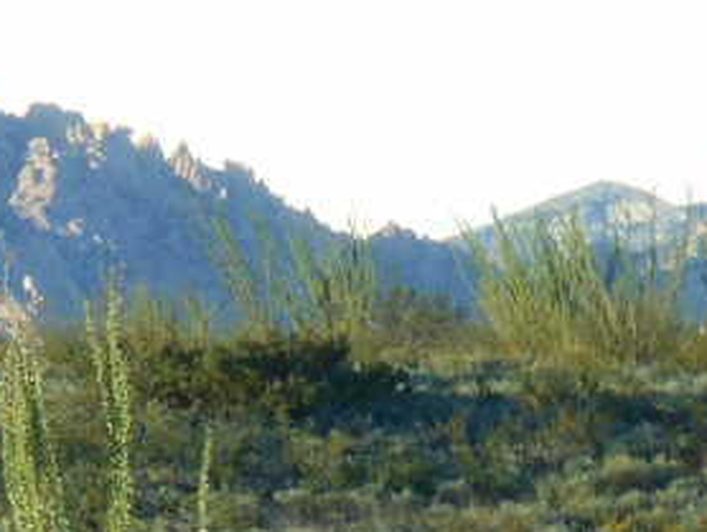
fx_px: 15290
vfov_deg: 2.0
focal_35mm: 748
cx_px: 819
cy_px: 1502
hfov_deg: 2.6
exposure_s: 1/80
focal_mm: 23
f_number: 6.5
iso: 80
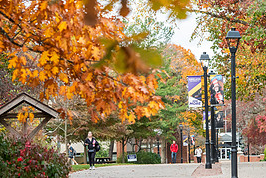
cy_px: 50
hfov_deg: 9.4
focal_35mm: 218
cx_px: 209
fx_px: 1613
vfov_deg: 6.3
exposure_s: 1/320
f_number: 4.5
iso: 500
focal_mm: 100
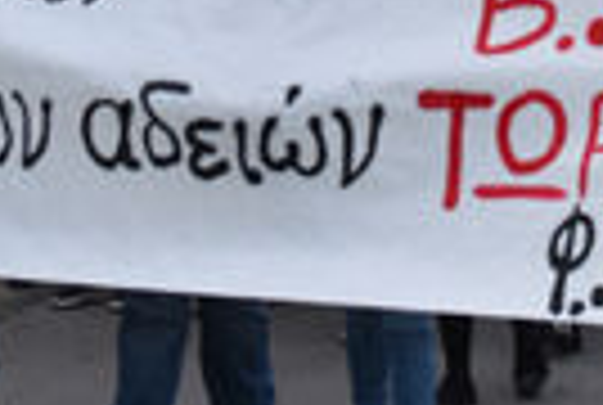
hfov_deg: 10.8
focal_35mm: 188
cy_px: -520
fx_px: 3156
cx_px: 576
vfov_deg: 7.0
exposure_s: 1/320
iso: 800
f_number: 3.2
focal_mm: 40
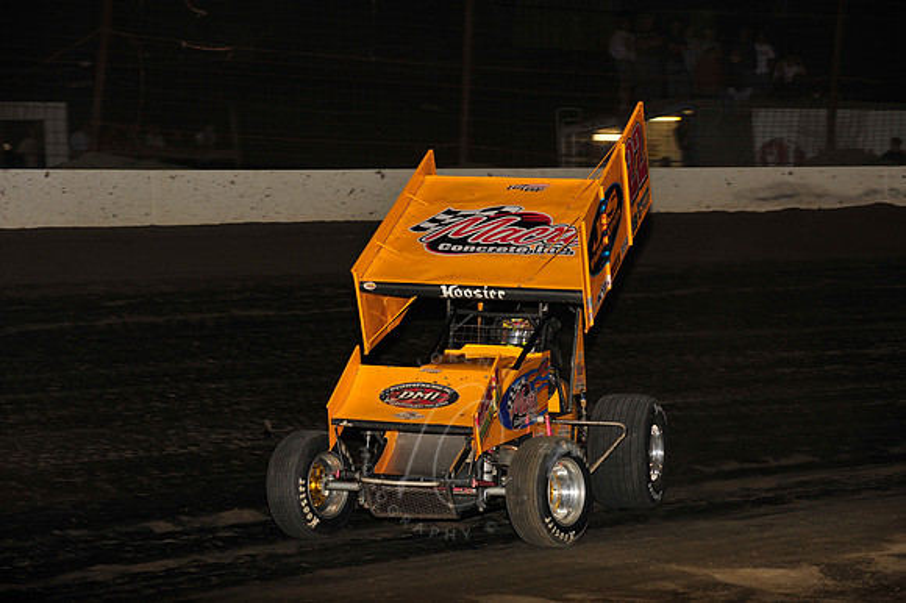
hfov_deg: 17.1
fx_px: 3018
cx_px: 453
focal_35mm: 120
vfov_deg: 11.4
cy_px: 302
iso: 640
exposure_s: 1/320
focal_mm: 120
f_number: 6.3
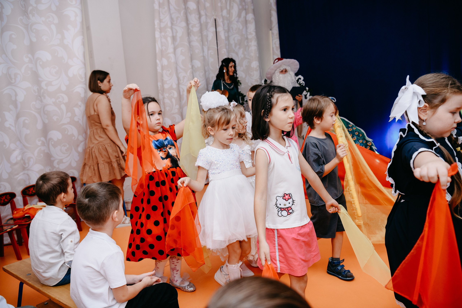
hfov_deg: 61.9
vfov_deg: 43.6
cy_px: 154
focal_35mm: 30
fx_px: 385
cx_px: 231
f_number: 4
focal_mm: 30
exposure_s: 1/160
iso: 500
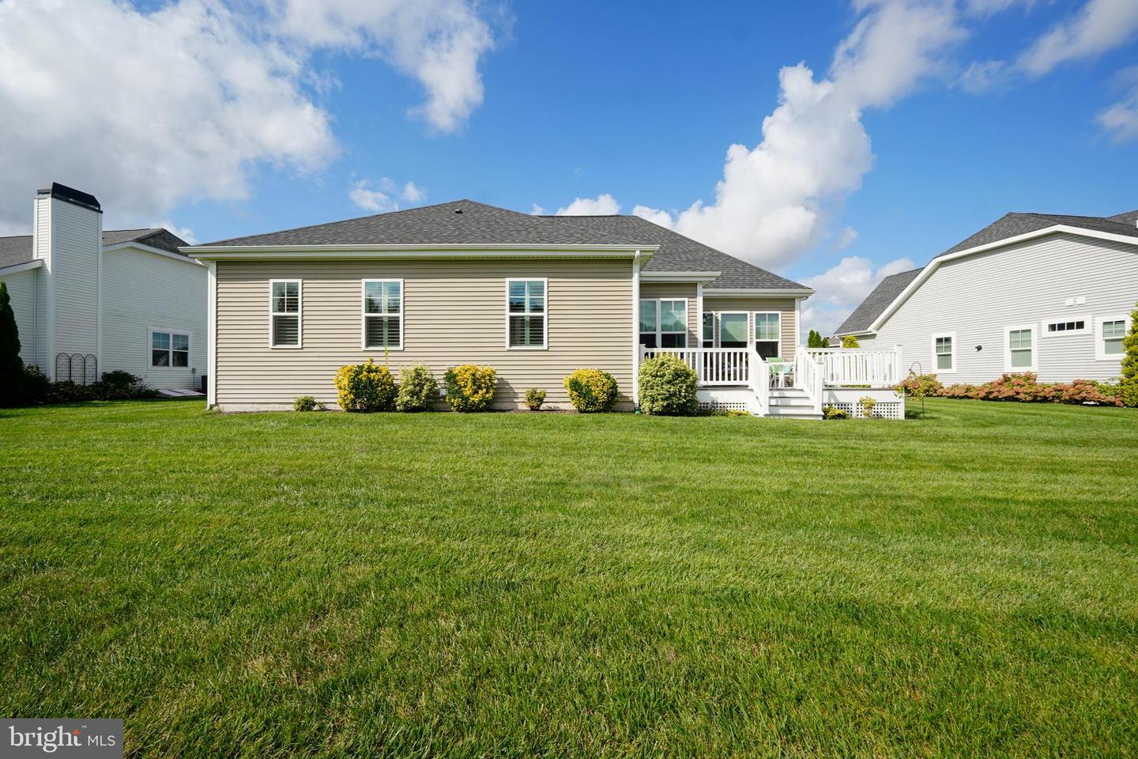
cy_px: 380
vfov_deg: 77.3
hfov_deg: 100.4
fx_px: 474
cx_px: 569
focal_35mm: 15
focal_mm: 10
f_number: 8
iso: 125
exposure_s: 1/320
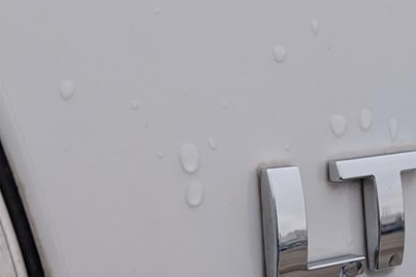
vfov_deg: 16.7
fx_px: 935
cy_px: 220
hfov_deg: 24.7
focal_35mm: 81
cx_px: 326
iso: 29
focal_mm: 6.9
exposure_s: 1/357
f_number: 1.68
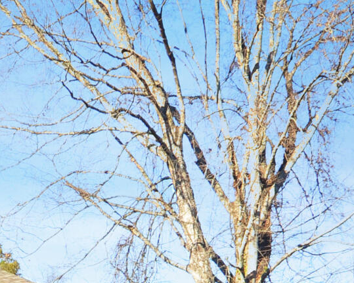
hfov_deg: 18.5
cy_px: 396
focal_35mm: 102
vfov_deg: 14.4
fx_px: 1064
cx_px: 28
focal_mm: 13
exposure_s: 1/200
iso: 200
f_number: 7.1
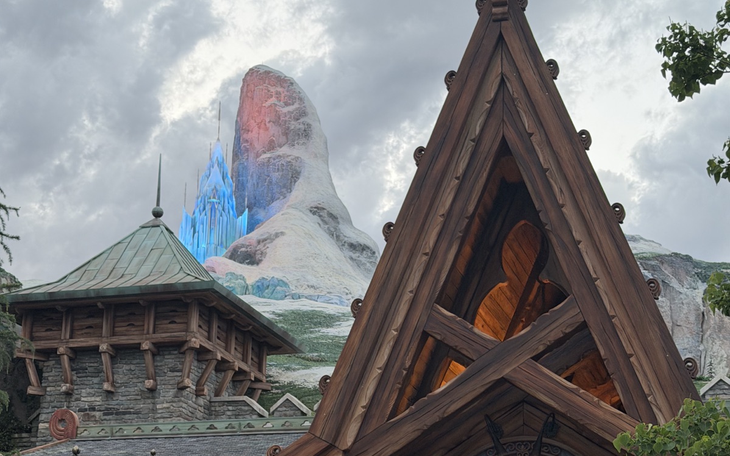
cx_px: 365
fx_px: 1353
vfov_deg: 18.9
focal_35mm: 68
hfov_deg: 30.2
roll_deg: -1.4
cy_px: 380
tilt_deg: +13.5
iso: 160
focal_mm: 6.76
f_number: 1.78
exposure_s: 1/100
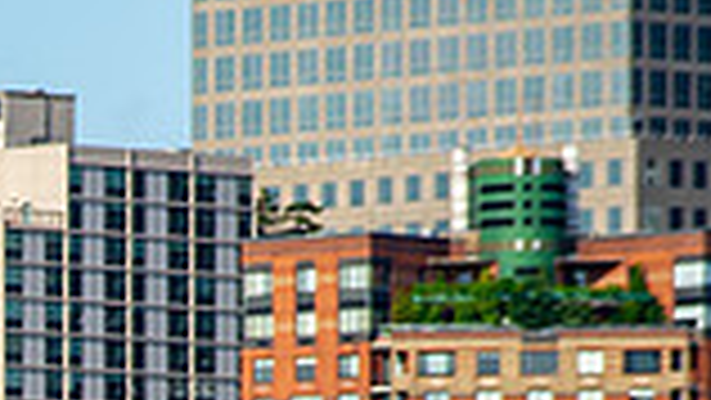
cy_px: 960
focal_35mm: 876
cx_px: -622
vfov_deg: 1.4
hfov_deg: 2.5
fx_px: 16521
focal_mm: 200
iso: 400
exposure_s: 1/2000
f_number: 5.6
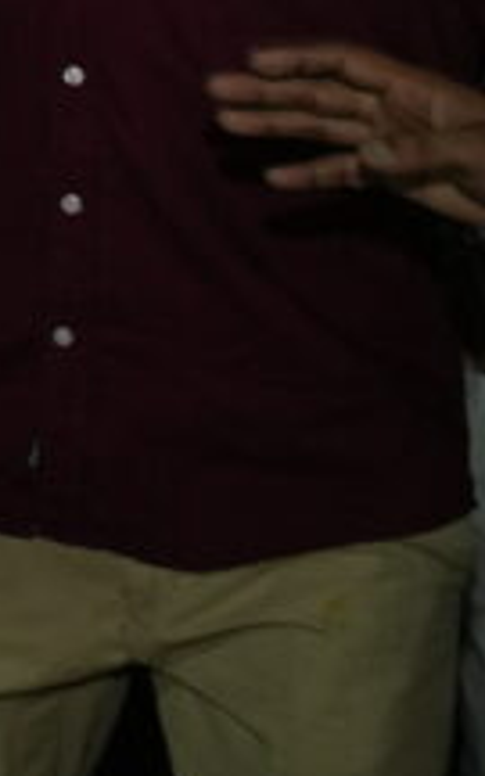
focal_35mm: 150
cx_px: -1293
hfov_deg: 7.1
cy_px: -329
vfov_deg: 13.3
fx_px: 3172
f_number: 5.6
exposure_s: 1/200
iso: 2000
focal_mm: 31
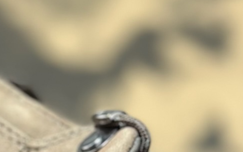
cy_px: 293
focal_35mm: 215
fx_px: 1424
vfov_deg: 6.0
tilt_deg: -56.4
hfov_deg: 9.7
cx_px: 4
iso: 80
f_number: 1.78
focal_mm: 6.86
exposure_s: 1/349
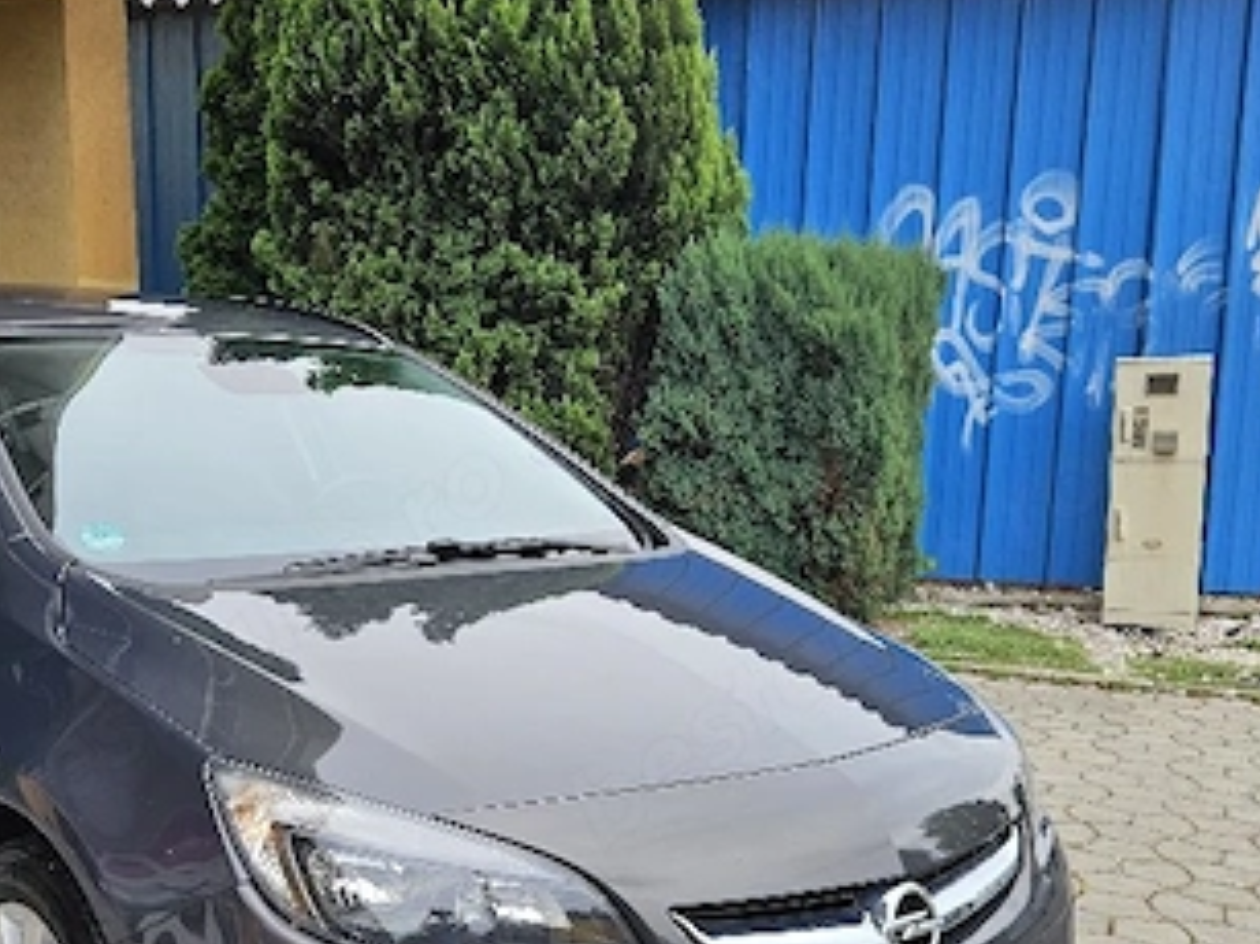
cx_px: 439
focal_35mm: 45
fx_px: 1637
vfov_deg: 31.7
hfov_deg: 41.6
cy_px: 673
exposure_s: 1/526
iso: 32
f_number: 1.8
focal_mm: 5.4
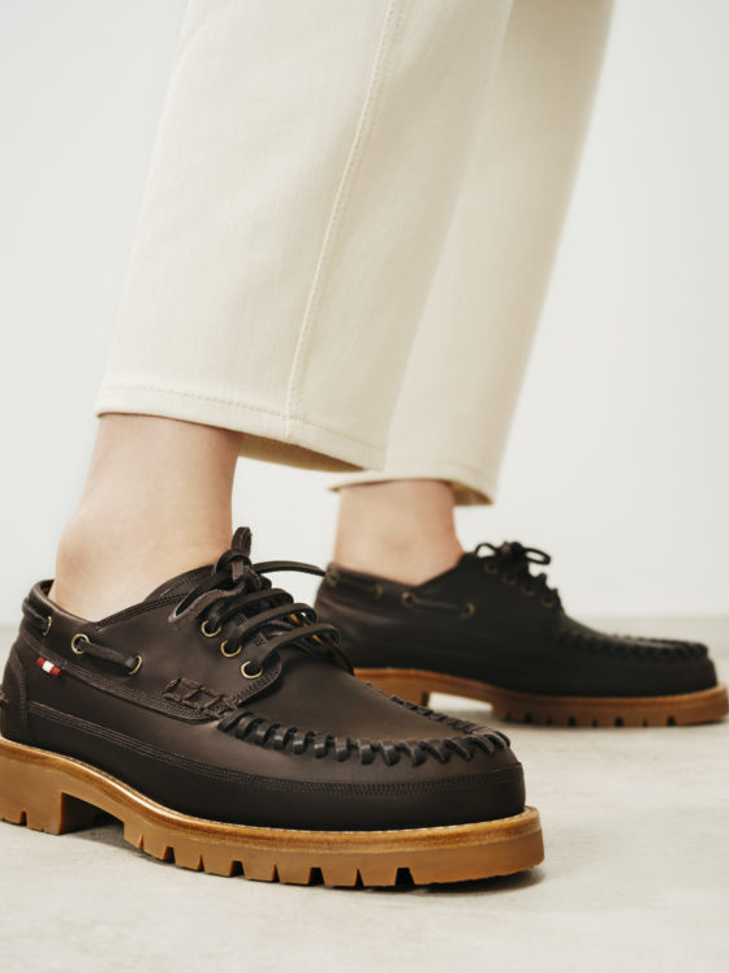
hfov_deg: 30.2
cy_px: 554
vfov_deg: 39.6
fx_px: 1348
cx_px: 332
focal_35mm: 48
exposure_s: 1/250
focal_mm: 45
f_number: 7.1
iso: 400
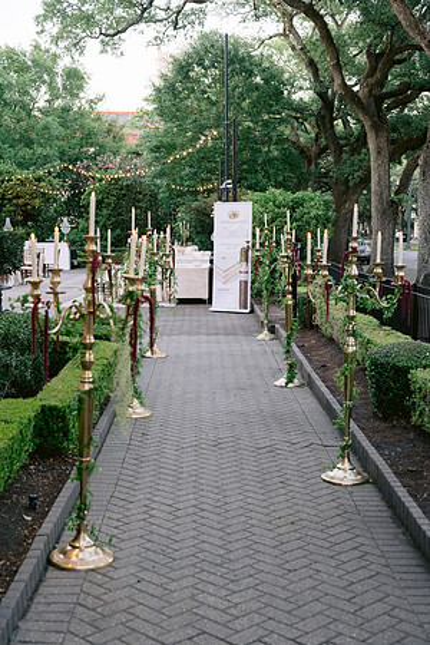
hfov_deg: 27.0
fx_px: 896
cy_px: 322
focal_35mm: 50
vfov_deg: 39.6
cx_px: 215
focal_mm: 50
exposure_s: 1/125
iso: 800
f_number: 4
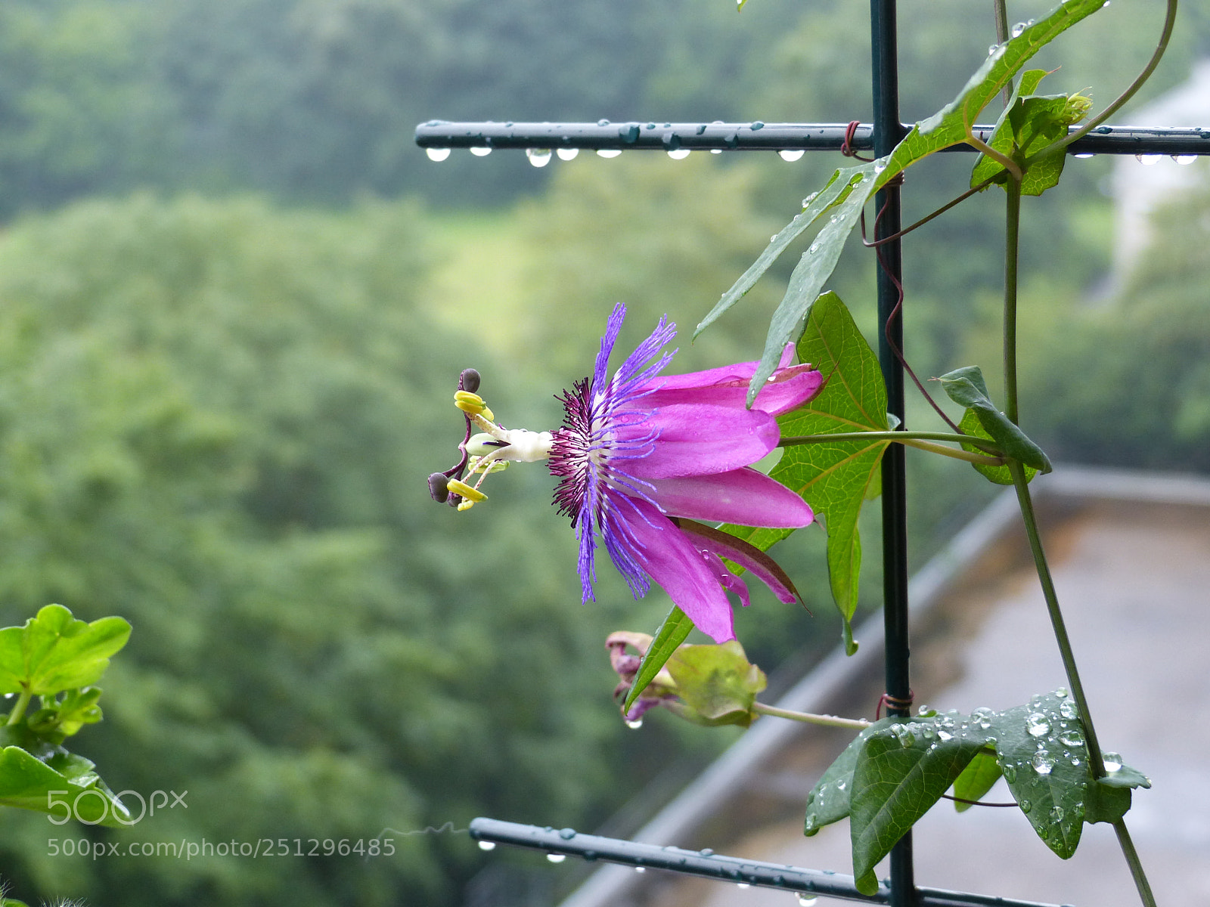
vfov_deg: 19.6
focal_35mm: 75
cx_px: 605
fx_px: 2622
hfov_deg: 26.0
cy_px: 454
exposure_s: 1/60
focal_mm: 13.5
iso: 200
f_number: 2.8
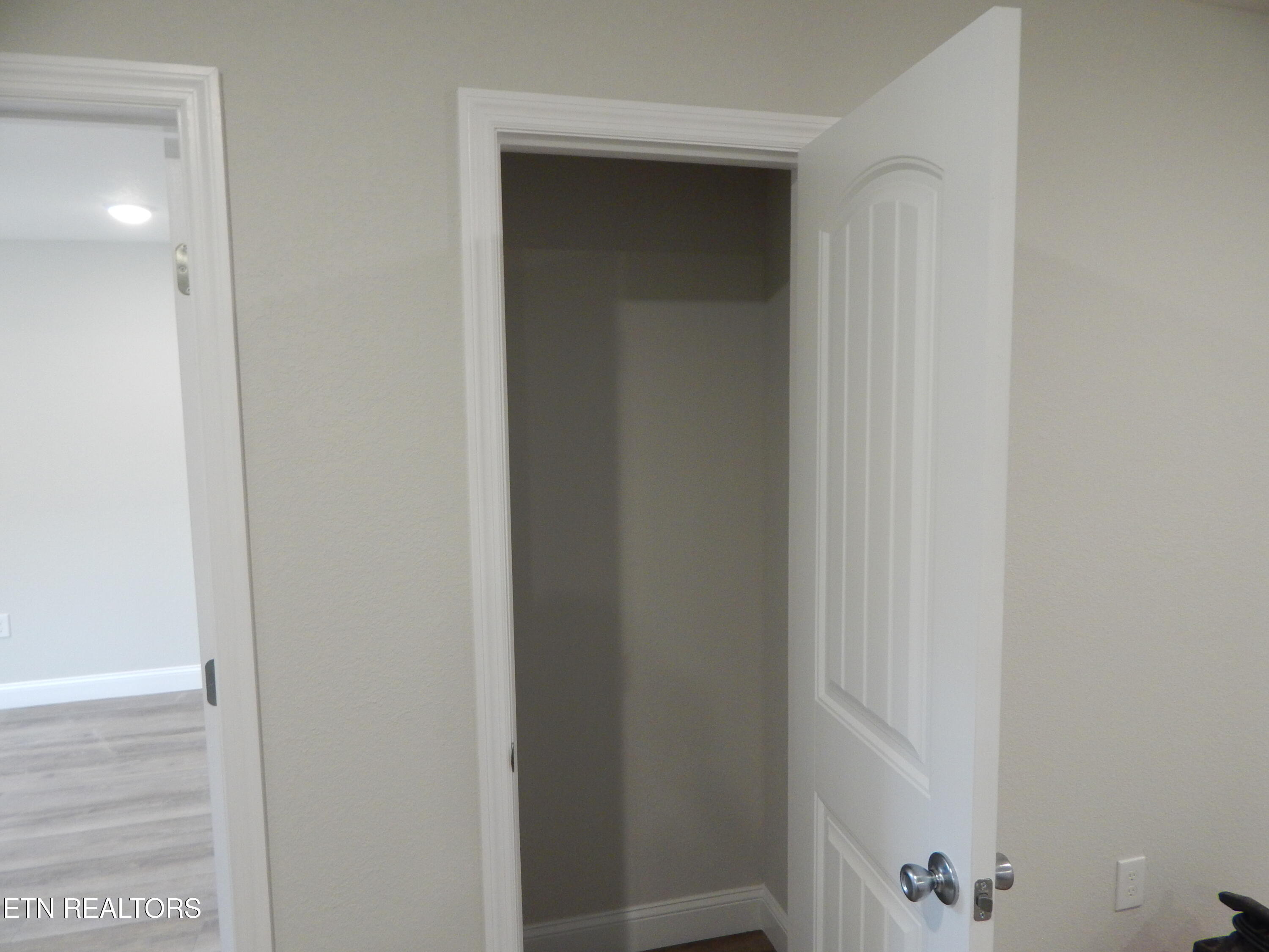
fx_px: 807
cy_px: 476
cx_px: 634
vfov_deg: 61.1
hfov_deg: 76.4
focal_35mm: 22
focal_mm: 4
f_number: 3
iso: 250
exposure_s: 1/30
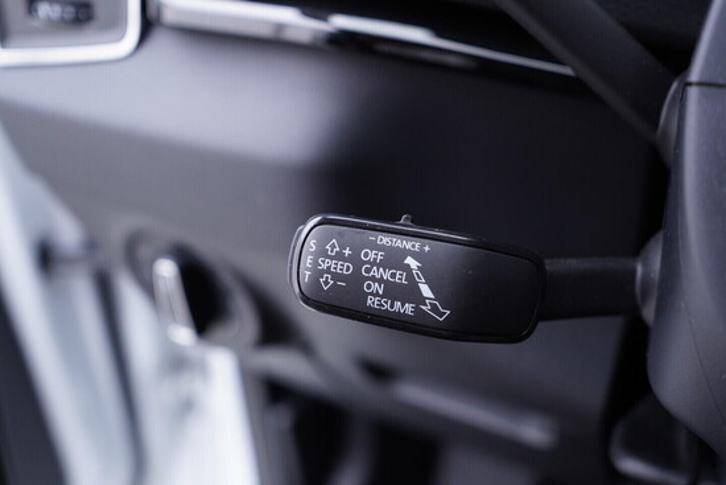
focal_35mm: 36
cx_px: 363
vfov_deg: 36.9
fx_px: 726
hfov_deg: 53.1
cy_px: 242
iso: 320
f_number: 2.8
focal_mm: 24
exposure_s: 1/40
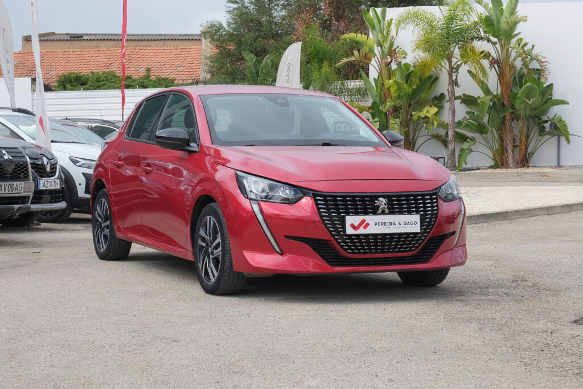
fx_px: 1101
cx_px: 292
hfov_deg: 29.7
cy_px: 194
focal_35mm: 68
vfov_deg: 20.0
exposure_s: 1/180
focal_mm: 45
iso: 160
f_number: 9
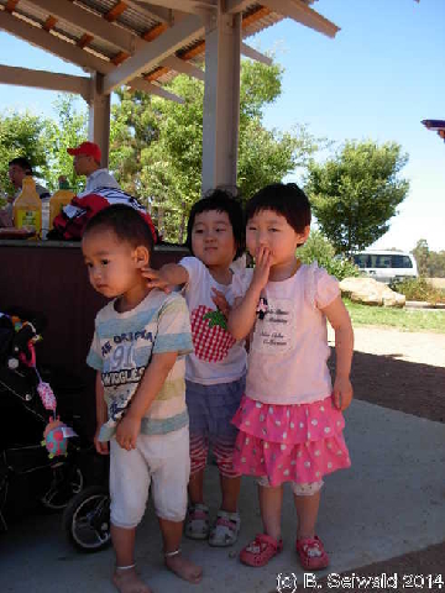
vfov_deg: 49.0
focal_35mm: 38
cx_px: 222
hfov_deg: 37.7
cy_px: 296
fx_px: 651
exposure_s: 1/430
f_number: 2.9
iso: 79
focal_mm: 6.3
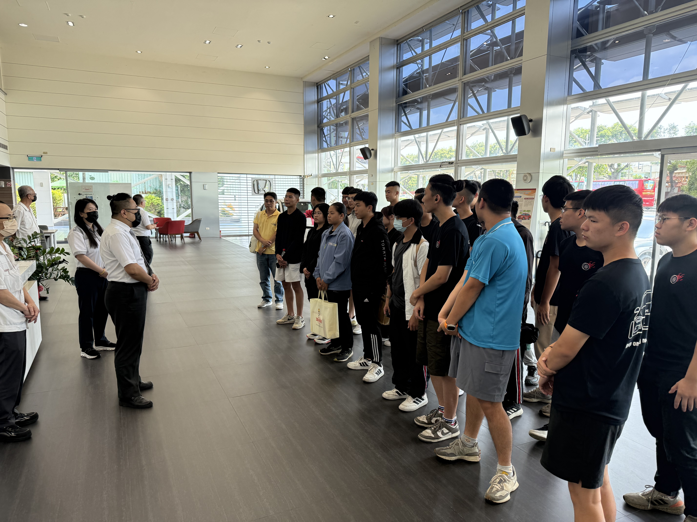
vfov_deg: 56.8
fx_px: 483
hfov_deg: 71.6
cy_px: 261
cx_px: 348
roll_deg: -1.4
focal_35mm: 24
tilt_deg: -7.2
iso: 100
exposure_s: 1/240
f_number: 1.78
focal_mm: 6.76
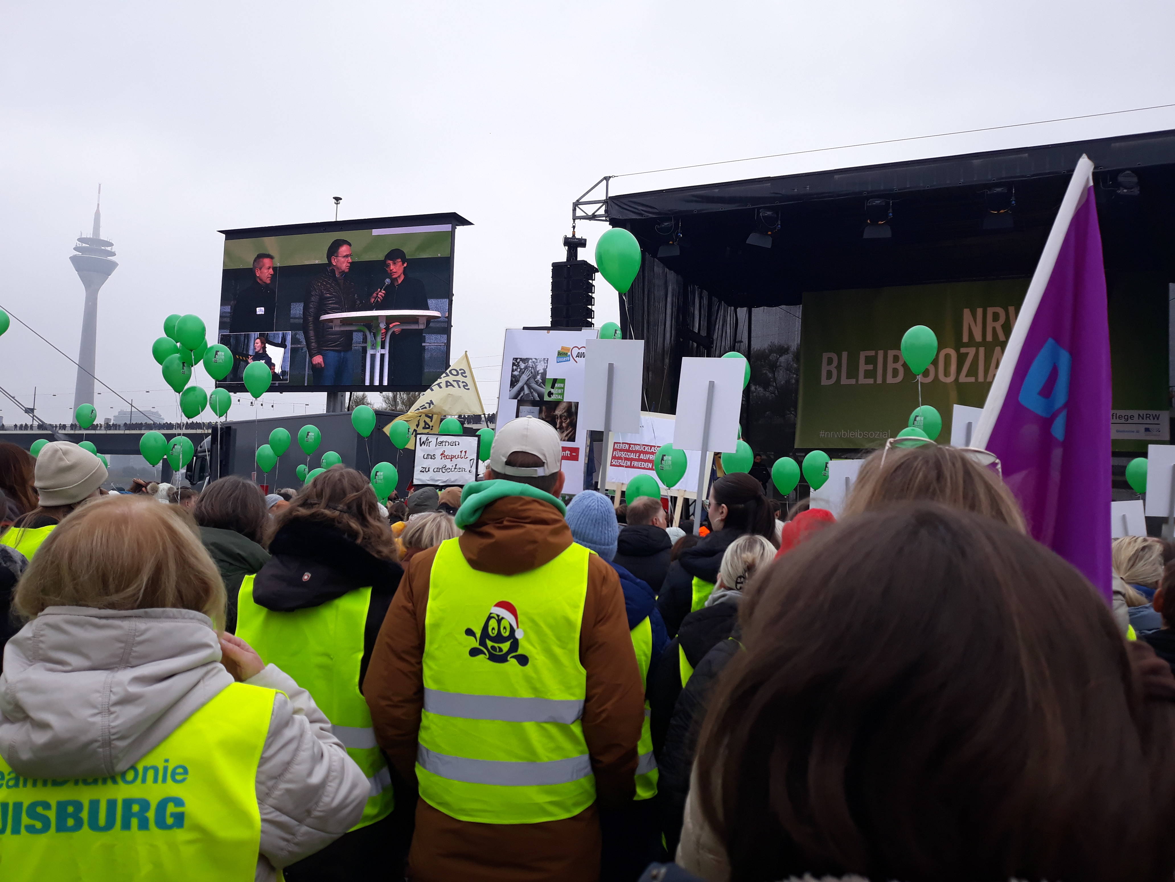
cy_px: 441
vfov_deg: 51.4
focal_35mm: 27
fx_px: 916
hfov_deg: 65.3
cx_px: 588
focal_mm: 3.71
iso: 40
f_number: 1.7
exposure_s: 1/265
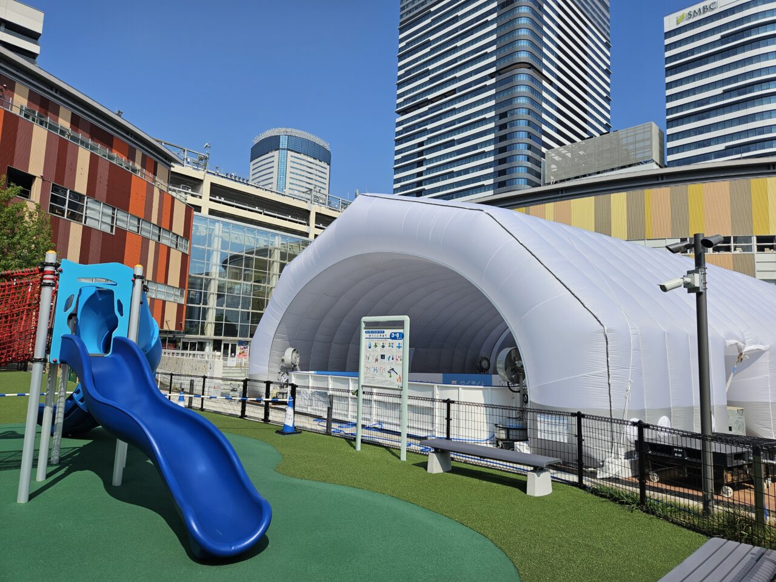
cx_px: 388
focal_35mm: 23
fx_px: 516
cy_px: 291
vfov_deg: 58.9
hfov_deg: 73.9
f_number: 1.8
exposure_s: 1/3446
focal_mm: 5.4
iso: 25
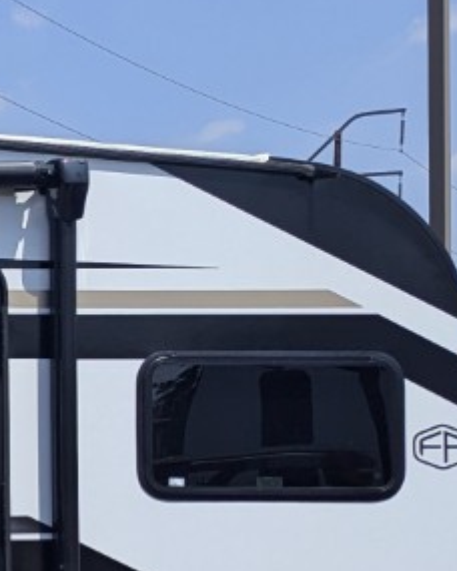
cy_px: 511
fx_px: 1944
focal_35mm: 115
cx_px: -847
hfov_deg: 10.3
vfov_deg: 16.5
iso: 42
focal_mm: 6.81
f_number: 1.85
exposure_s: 1/2309
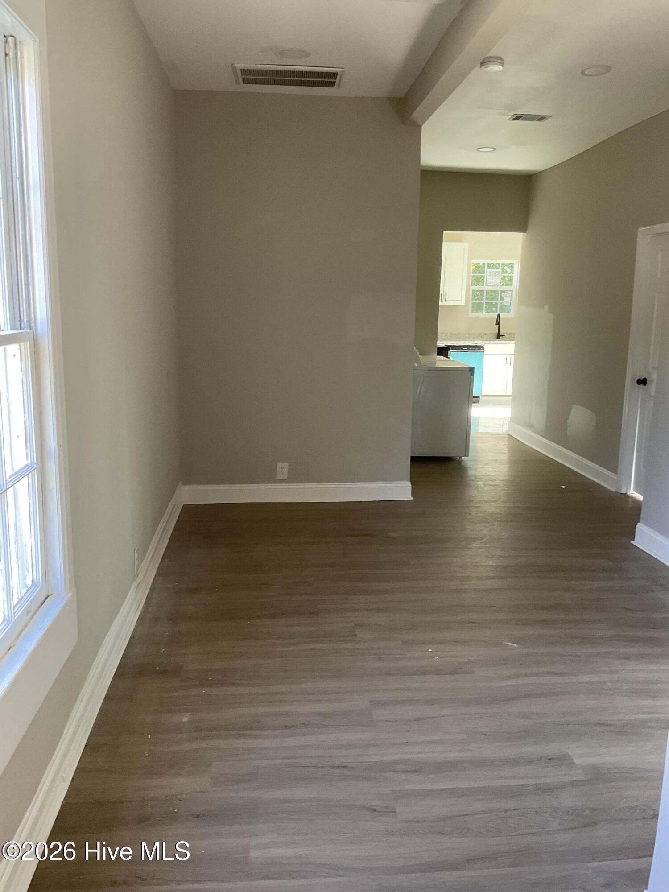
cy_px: 446
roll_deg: -0.1
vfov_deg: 61.7
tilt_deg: -9.7
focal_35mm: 29
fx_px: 747
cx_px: 334
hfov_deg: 48.2
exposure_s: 1/60
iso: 64
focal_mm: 3
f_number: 1.8
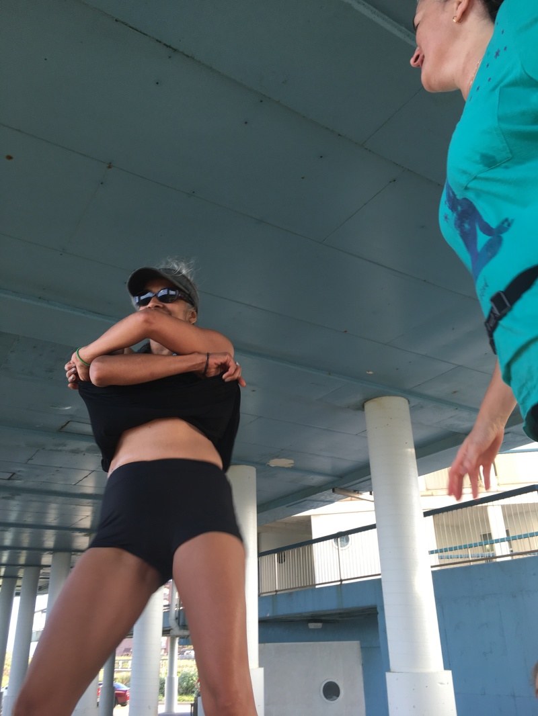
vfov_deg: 61.6
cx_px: 269
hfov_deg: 48.2
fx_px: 601
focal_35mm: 29
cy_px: 358
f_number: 2.2
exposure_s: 1/60
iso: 25
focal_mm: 4.15
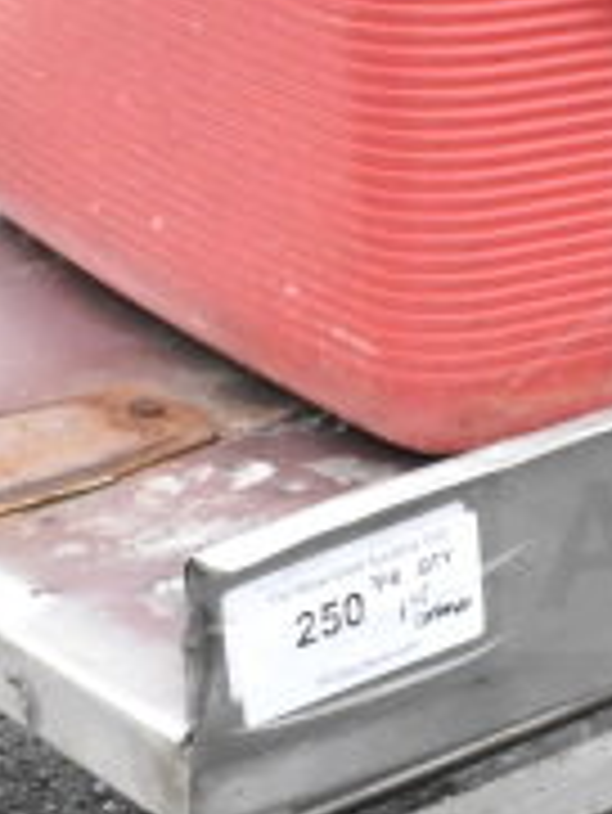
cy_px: 295
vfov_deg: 15.0
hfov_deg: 10.8
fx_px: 3084
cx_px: 1004
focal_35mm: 131
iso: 6400
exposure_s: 1/800
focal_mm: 18
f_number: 14
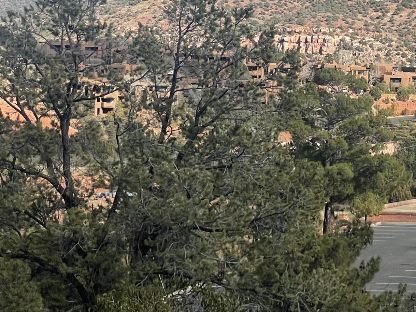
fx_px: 1538
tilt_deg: +3.8
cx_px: 496
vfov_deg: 11.5
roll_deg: -0.4
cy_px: 12
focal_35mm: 128
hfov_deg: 14.9
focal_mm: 6
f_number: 2
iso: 25
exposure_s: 1/1229
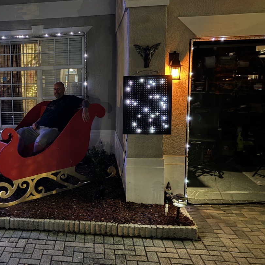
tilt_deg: -8.3
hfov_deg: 40.0
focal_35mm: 39
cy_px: 130
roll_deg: +0.6
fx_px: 338
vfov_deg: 42.8
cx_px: 32
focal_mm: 6.76
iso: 1600
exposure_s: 1/9
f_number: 1.78
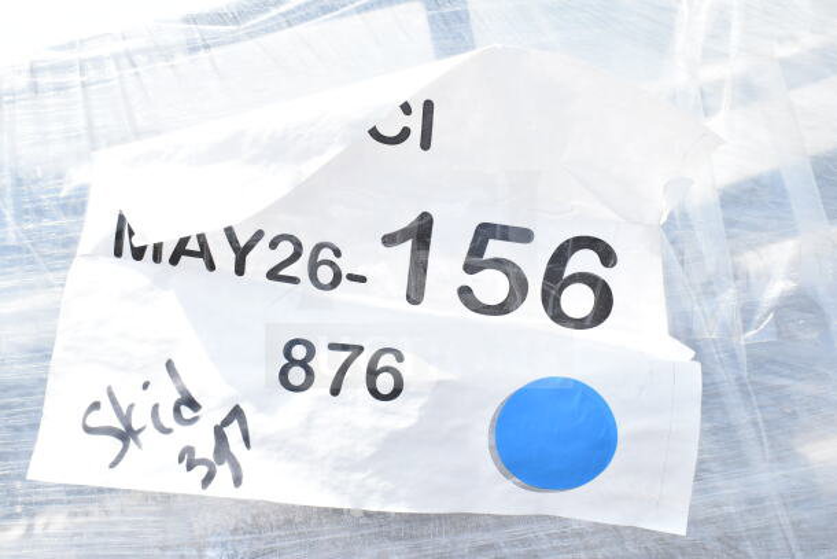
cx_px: 418
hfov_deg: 49.5
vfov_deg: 34.2
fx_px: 907
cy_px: 280
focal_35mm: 39
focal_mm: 26
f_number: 14
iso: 1600
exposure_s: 1/800
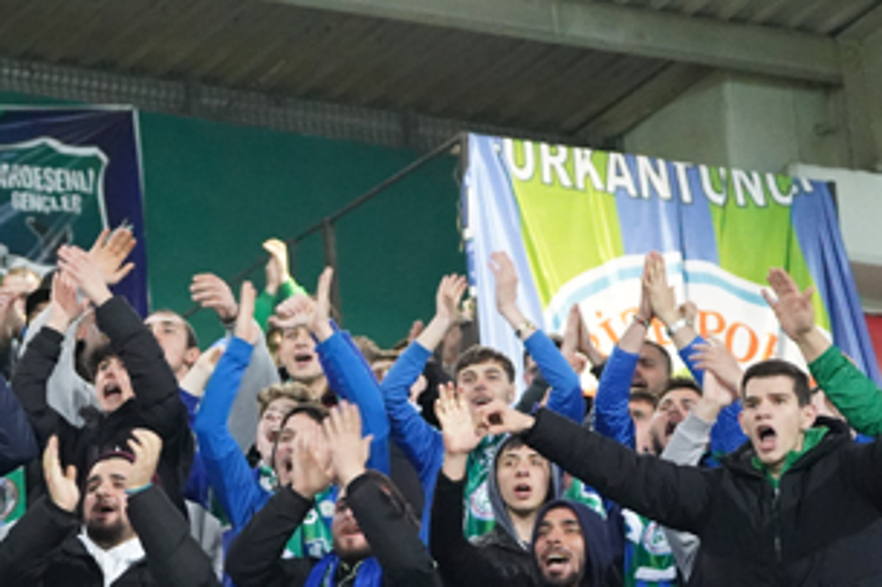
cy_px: 607
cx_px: 61
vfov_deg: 5.8
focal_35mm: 236
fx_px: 5779
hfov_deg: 8.7
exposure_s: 1/250
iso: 12800
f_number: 4.5
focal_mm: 100
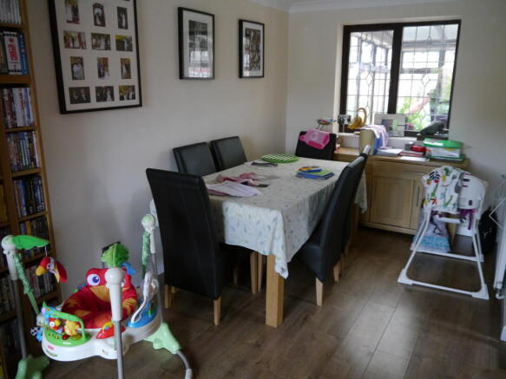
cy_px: 190
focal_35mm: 28
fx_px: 409
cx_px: 253
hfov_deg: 63.5
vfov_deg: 49.7
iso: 1600
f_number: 3.5
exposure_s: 1/50
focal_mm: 14
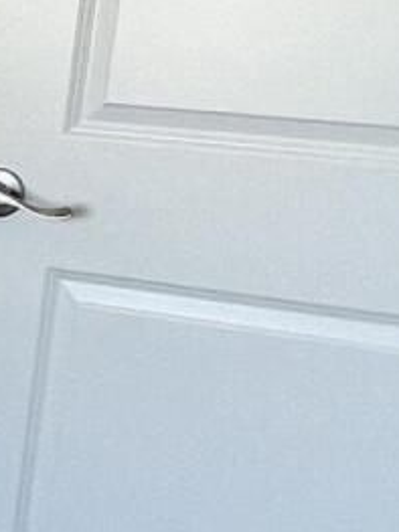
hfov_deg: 11.3
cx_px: -679
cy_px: 386
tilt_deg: -18.7
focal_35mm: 99
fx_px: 1523
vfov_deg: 19.7
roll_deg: +2.7
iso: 80
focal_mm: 1.57
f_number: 1.8
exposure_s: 1/120
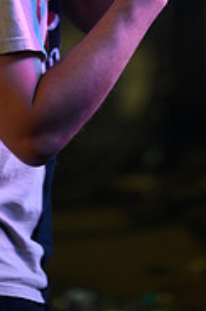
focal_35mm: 490
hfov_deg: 2.8
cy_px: -54
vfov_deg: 4.2
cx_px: 105
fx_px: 4221
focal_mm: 200
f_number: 2.8
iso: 1600
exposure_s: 1/400
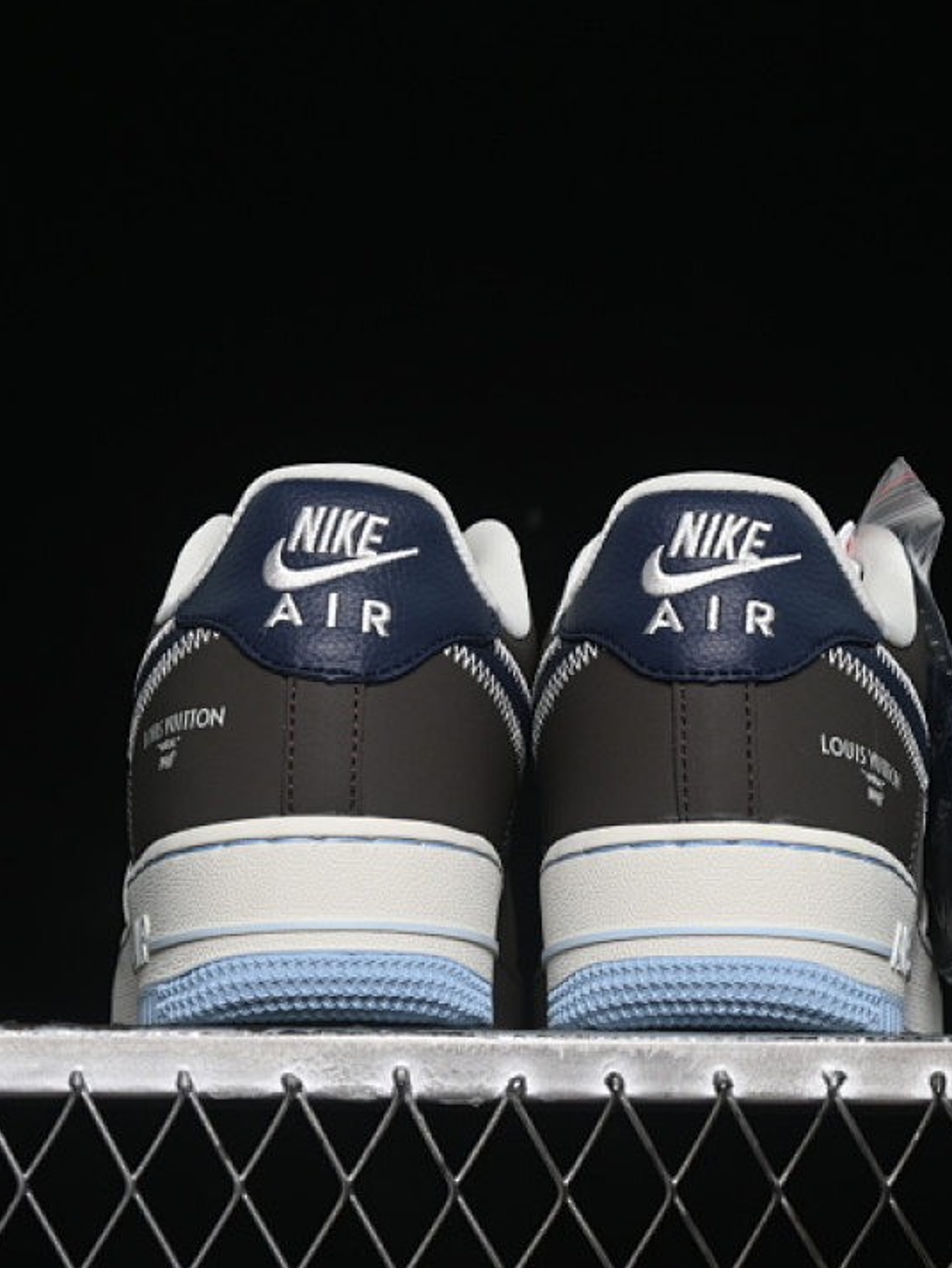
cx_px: 528
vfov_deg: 18.0
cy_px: 630
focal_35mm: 109
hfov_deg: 13.6
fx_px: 3995
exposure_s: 1/60
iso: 160
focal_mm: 50
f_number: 6.3
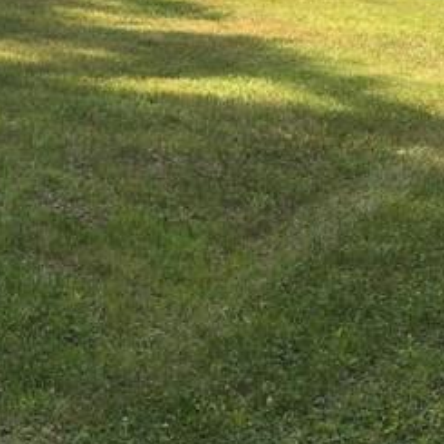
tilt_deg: -6.3
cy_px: 105
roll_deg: +0.9
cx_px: 20
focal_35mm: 107
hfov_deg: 16.0
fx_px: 1553
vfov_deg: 16.2
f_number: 2.2
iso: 25
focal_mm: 4.15
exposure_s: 1/322
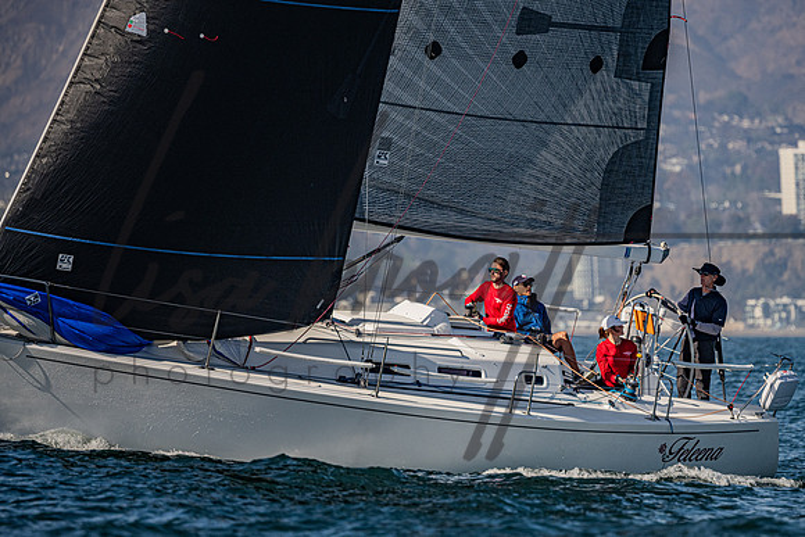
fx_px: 11057
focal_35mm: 494
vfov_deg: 2.8
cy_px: 267
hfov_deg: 4.2
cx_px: 497
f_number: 5.6
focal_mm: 400
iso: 320
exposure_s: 1/3200
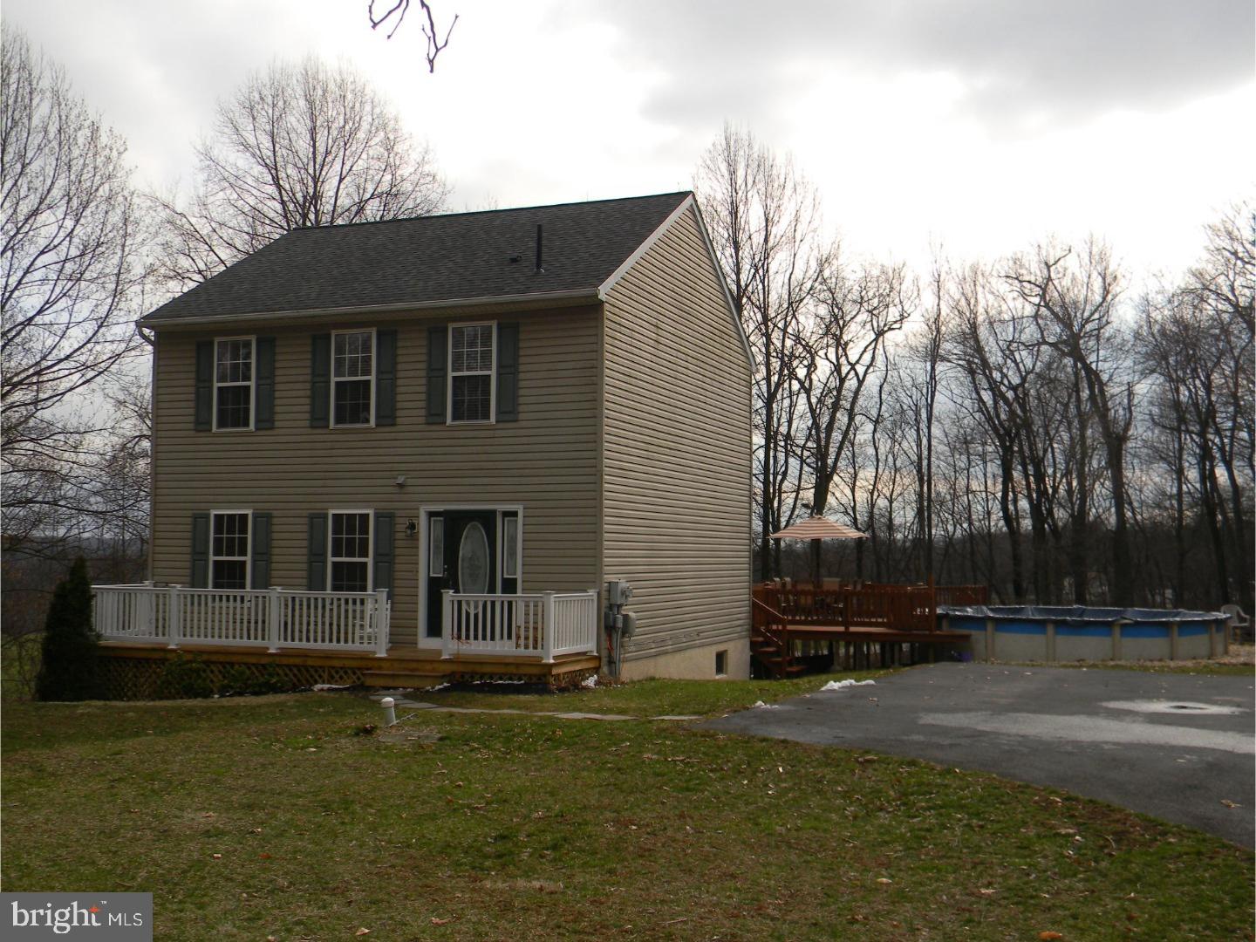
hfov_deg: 51.4
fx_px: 1306
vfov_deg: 39.7
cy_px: 471
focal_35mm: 36
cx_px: 628
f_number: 3.7
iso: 80
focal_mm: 6.4
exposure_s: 1/730
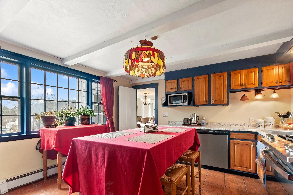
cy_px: 98
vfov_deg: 77.3
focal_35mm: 15
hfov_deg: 100.4
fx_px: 122
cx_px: 146
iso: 400
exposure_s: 1/4
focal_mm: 10
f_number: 9
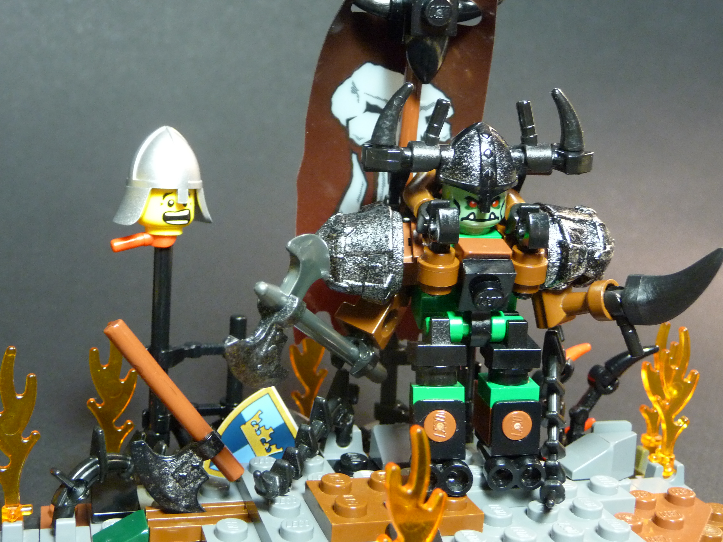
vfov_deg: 30.3
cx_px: 362
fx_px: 1003
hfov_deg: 39.7
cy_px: 271
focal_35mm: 48
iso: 400
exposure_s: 1/6
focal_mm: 8
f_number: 4.2
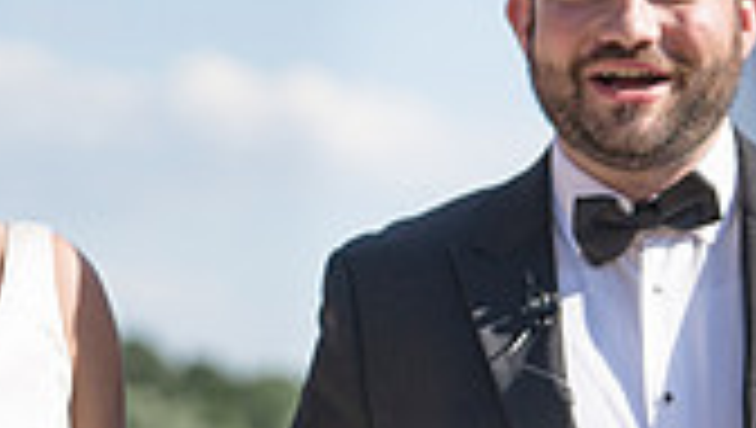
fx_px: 8109
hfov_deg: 5.3
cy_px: 451
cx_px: 182
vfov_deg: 3.0
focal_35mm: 404
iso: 100
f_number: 4
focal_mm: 103
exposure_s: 1/1250
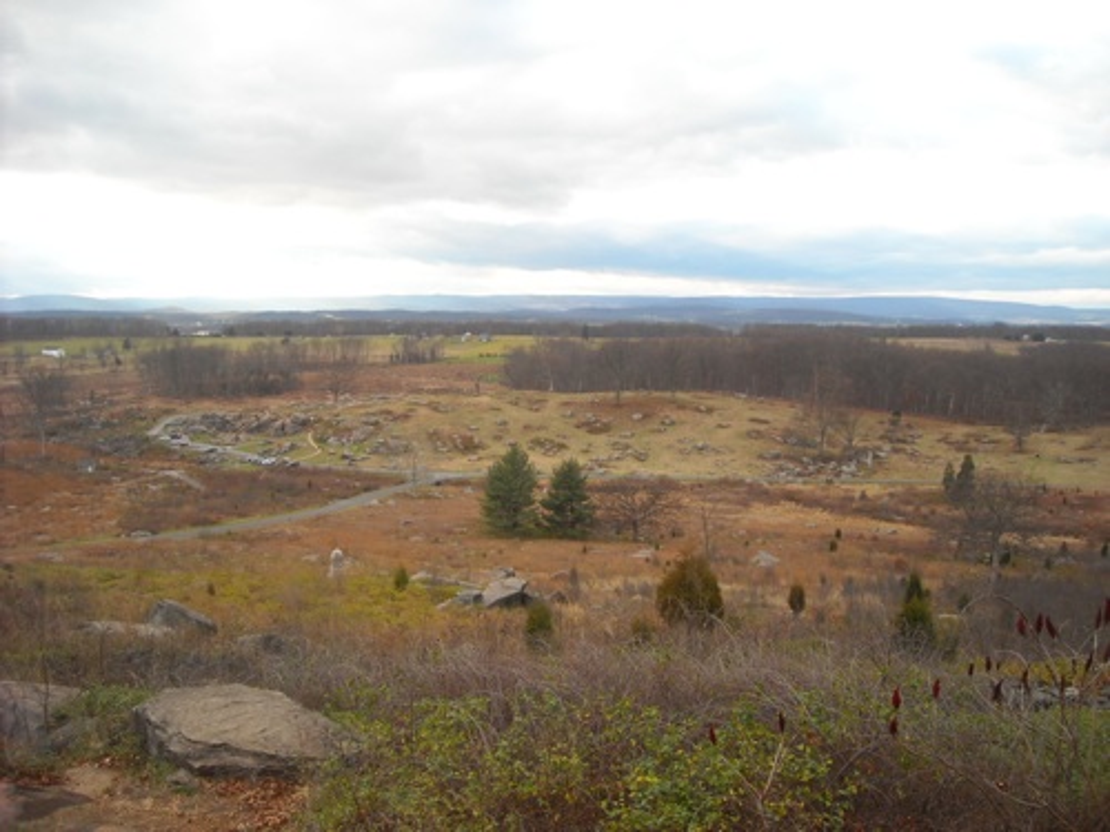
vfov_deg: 40.7
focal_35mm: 35
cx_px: 555
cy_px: 416
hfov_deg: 52.6
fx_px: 1122
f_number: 2.8
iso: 64
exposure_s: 1/125
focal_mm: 5.7
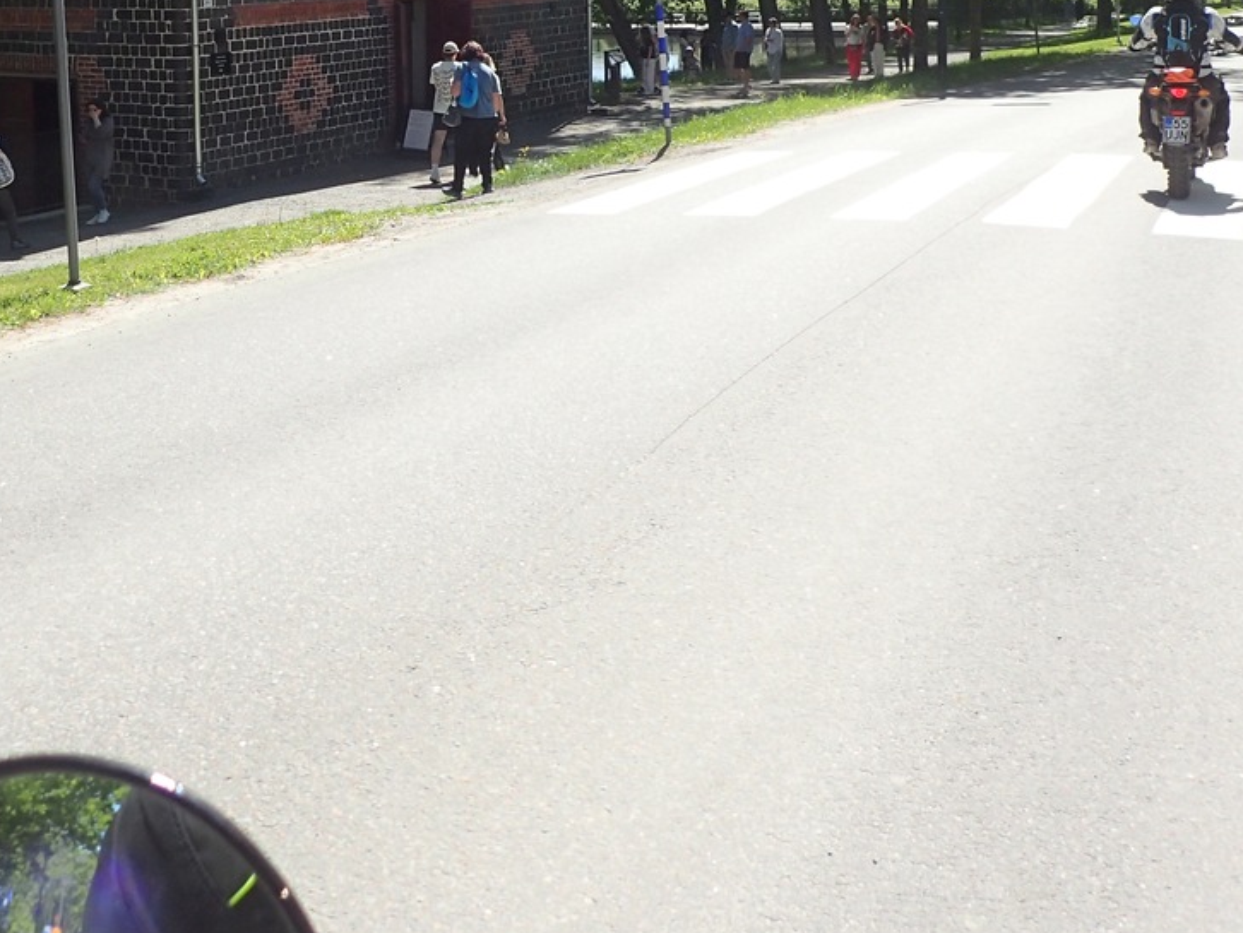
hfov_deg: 39.3
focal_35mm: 47
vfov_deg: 29.4
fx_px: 1688
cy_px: 65
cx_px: 304
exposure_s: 1/800
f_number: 2.8
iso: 100
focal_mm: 4.5
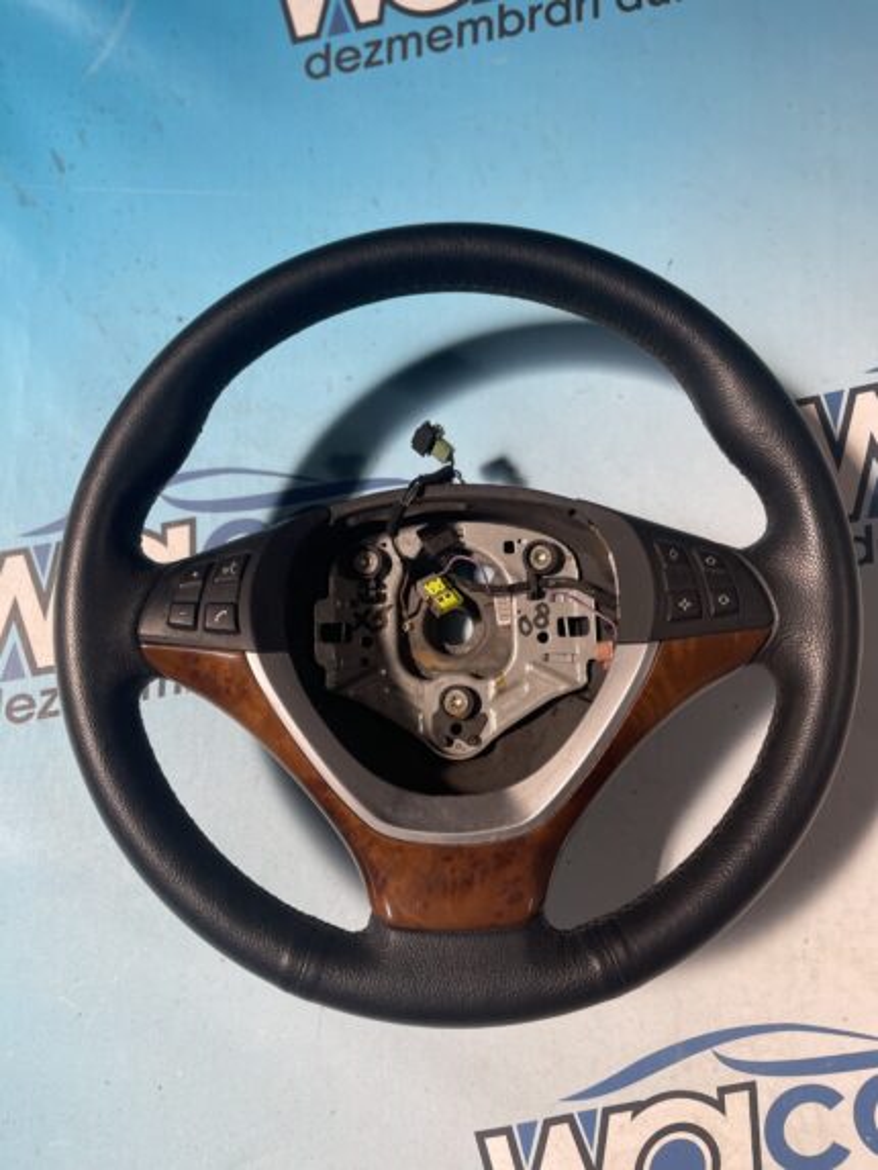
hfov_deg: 53.1
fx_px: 879
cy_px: 585
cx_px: 439
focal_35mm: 26
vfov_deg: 67.3
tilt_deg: -83.4
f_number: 1.6
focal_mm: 5.1
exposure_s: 1/217
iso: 40
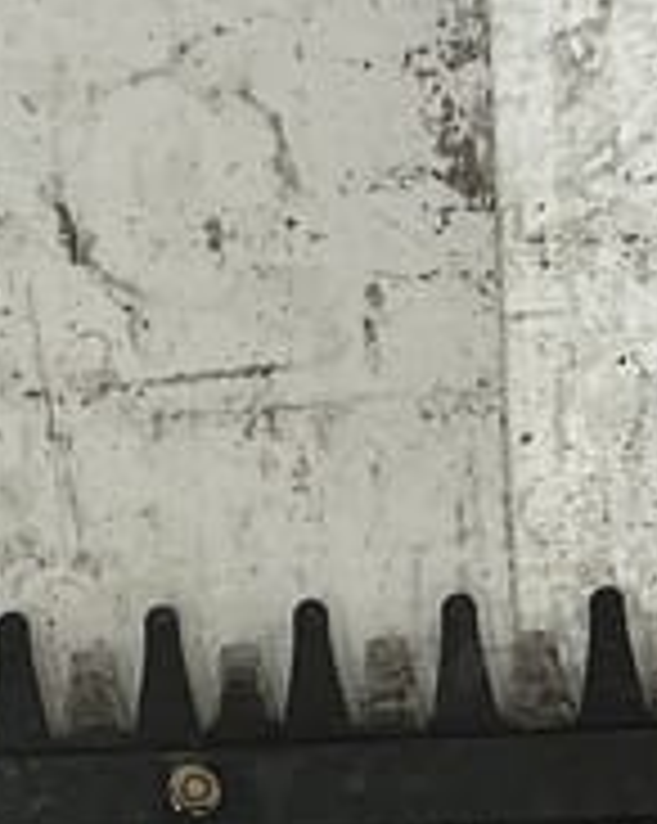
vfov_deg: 16.4
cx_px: 184
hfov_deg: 13.3
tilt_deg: -85.1
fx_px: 2800
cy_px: 847
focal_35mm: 115
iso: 40
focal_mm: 3
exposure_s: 1/50
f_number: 1.8
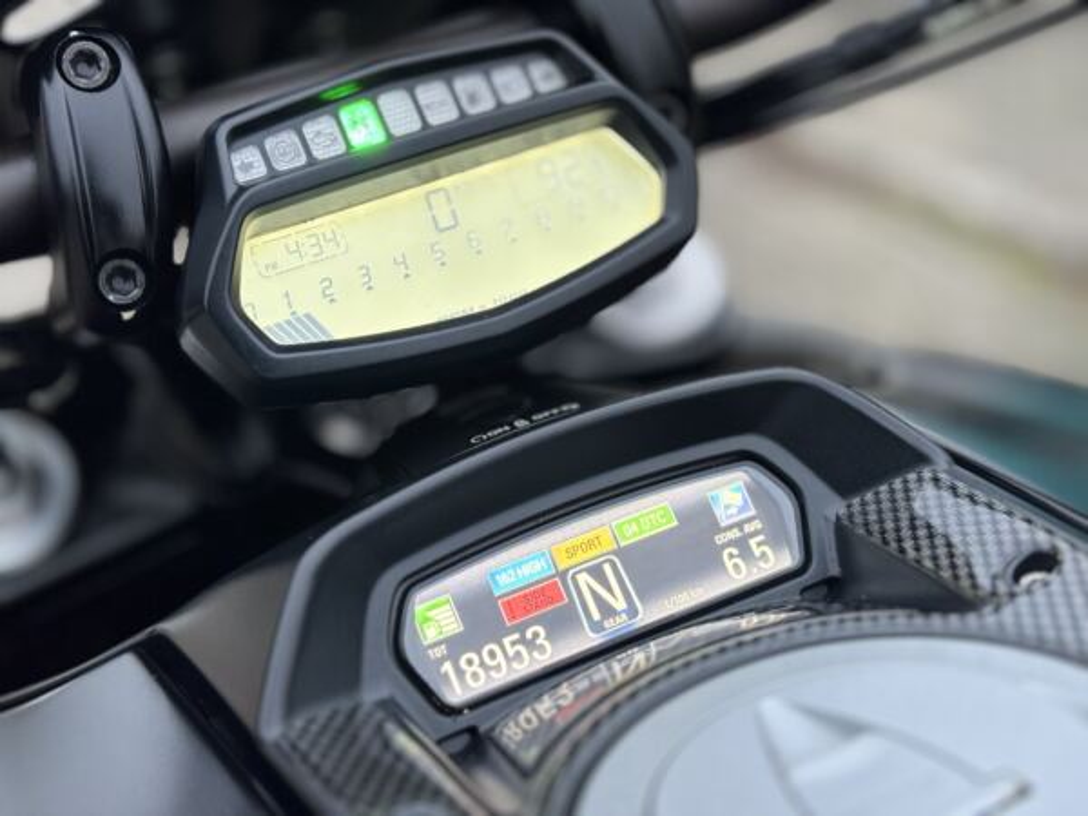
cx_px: 544
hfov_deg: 36.8
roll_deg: -3.6
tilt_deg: -23.7
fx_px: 1634
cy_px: 408
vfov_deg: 28.0
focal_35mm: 52
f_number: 1.6
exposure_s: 1/60
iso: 100
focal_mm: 5.96
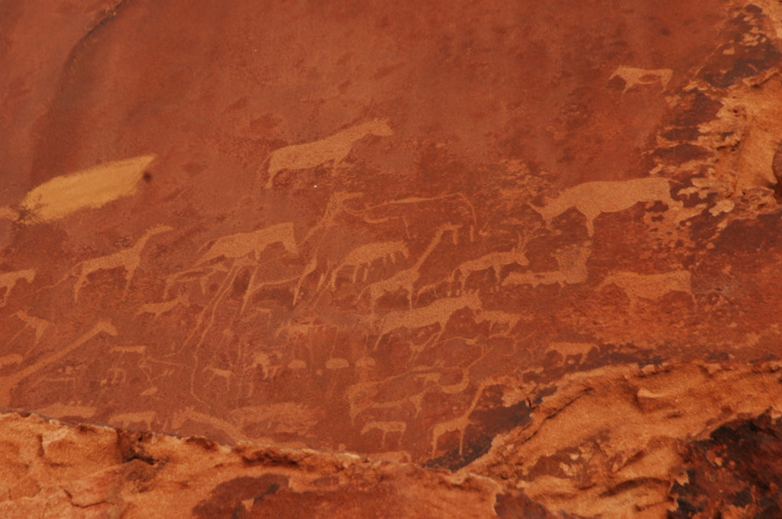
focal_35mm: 142
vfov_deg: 9.6
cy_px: 260
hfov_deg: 14.4
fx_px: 3091
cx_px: 391
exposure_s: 1/200
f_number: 8
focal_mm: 95
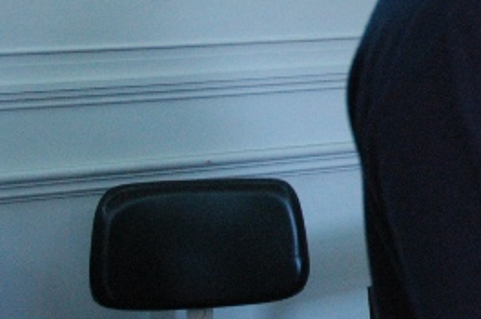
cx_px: 592
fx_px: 1454
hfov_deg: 17.8
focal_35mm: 109
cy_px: 1
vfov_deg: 12.4
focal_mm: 24
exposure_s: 1/60
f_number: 4
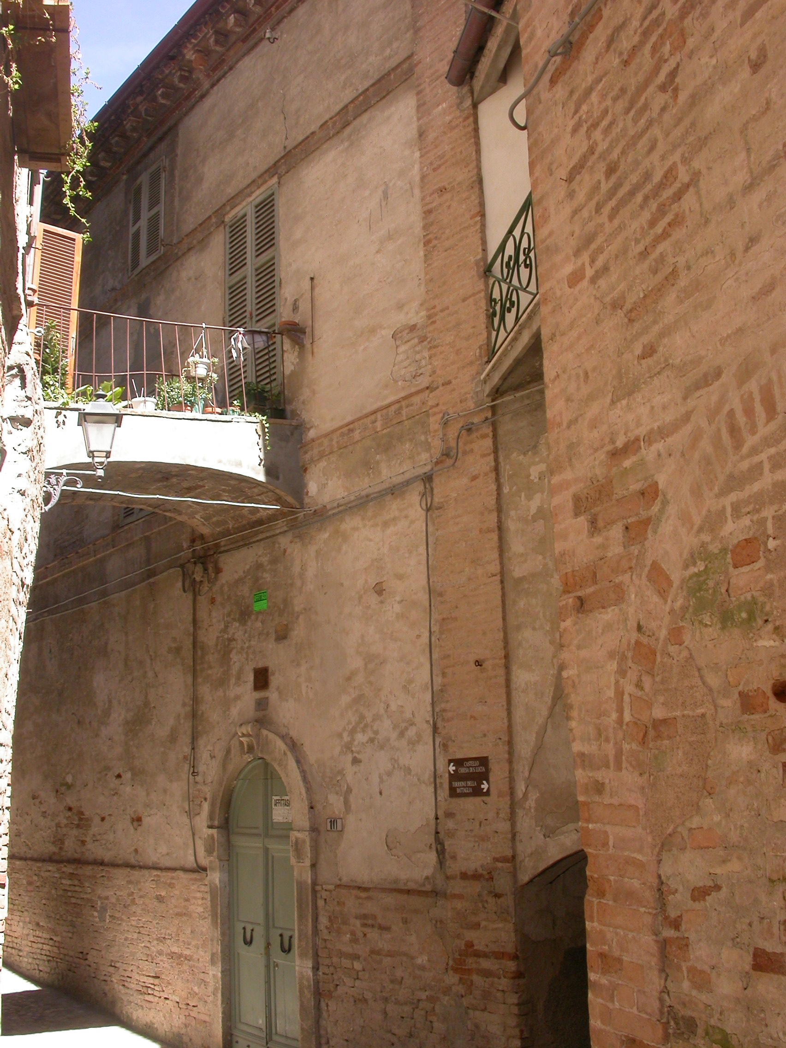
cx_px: 393
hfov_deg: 37.7
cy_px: 524
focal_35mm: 38
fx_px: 1150
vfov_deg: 49.0
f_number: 5.3
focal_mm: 7.85
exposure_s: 1/144
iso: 100
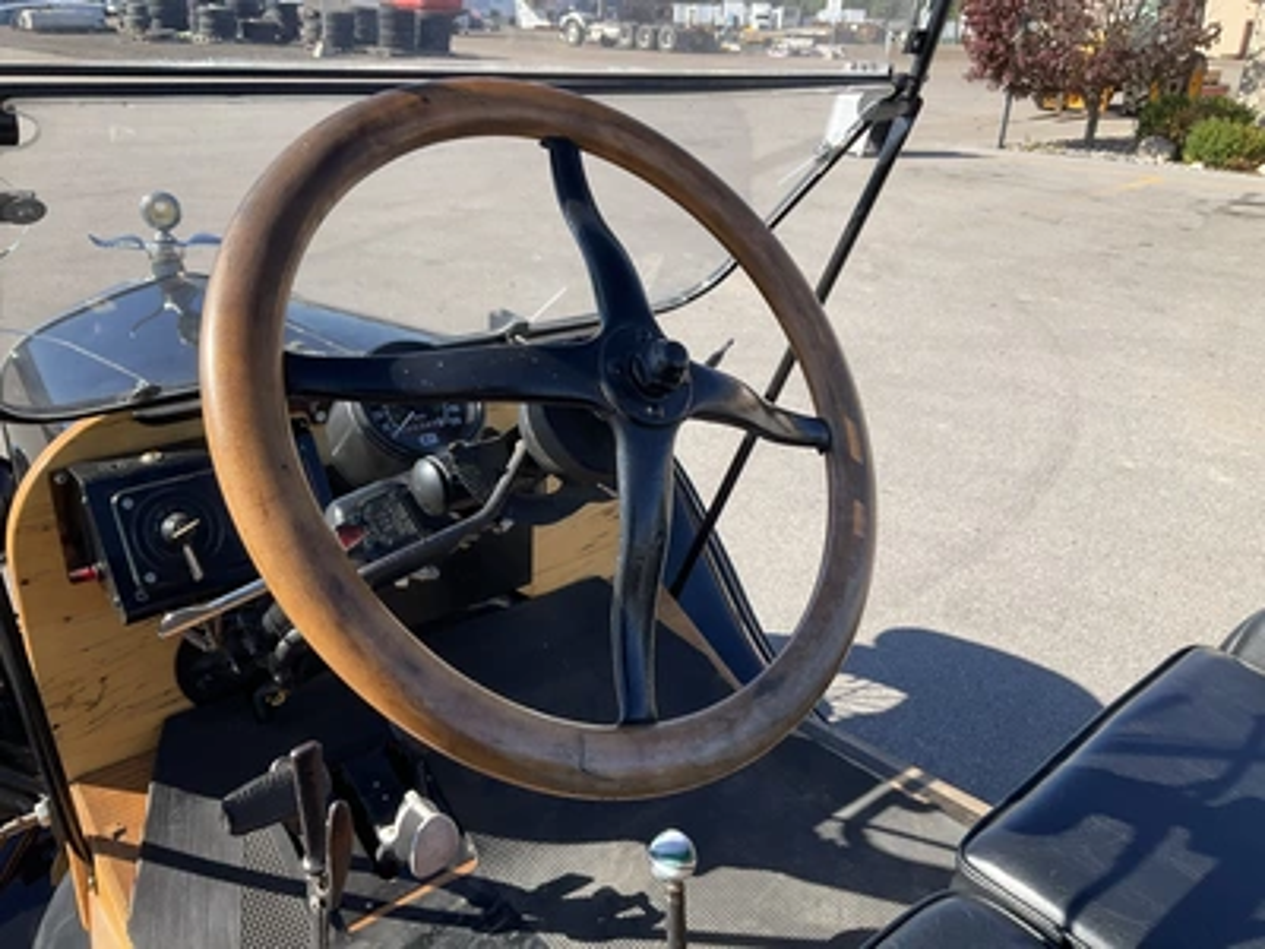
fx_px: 1060
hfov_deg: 61.7
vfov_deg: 48.2
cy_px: 474
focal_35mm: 29
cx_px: 632
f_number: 1.8
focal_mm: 3
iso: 25
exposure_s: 1/883
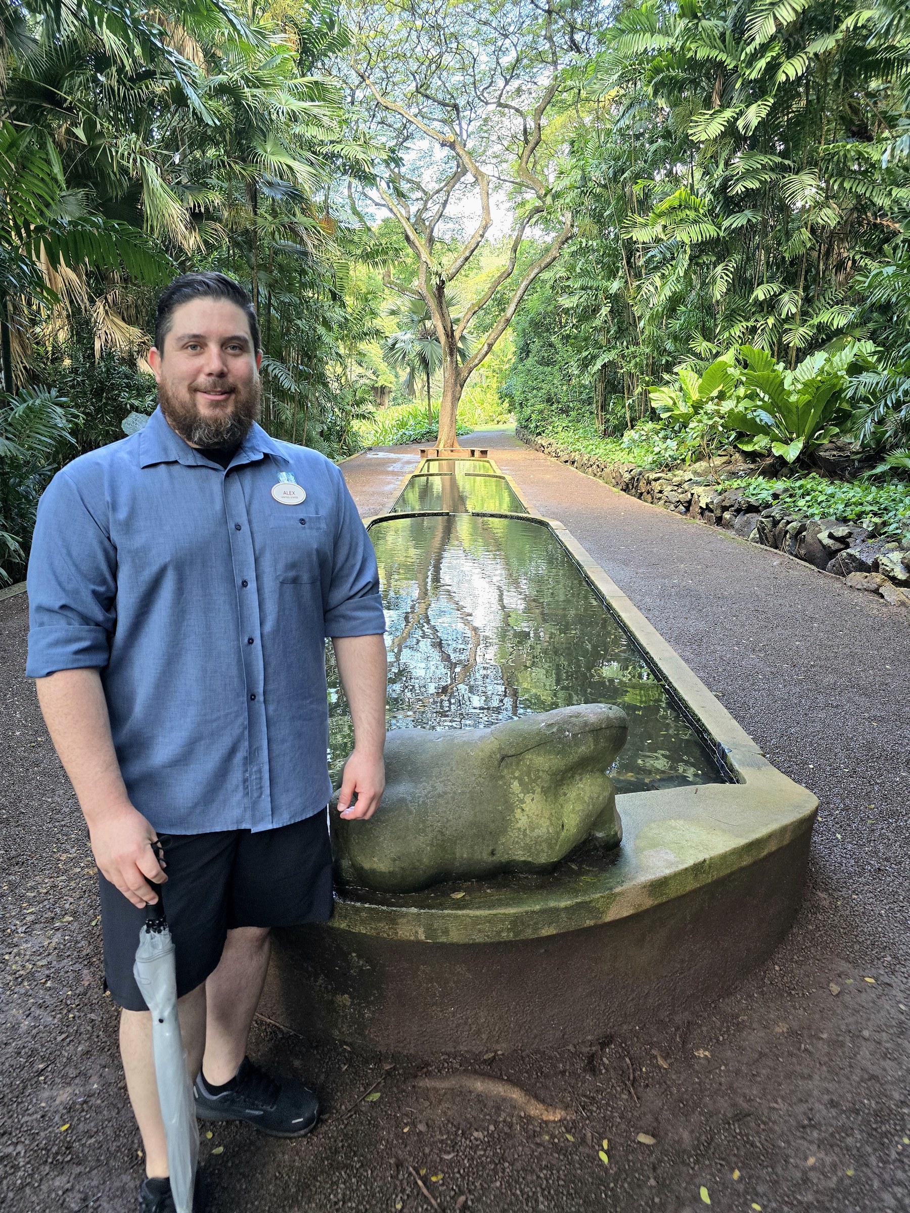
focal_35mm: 23
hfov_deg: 58.9
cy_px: 606
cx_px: 455
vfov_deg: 73.9
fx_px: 806
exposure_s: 1/182
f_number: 1.7
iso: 250
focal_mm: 6.3
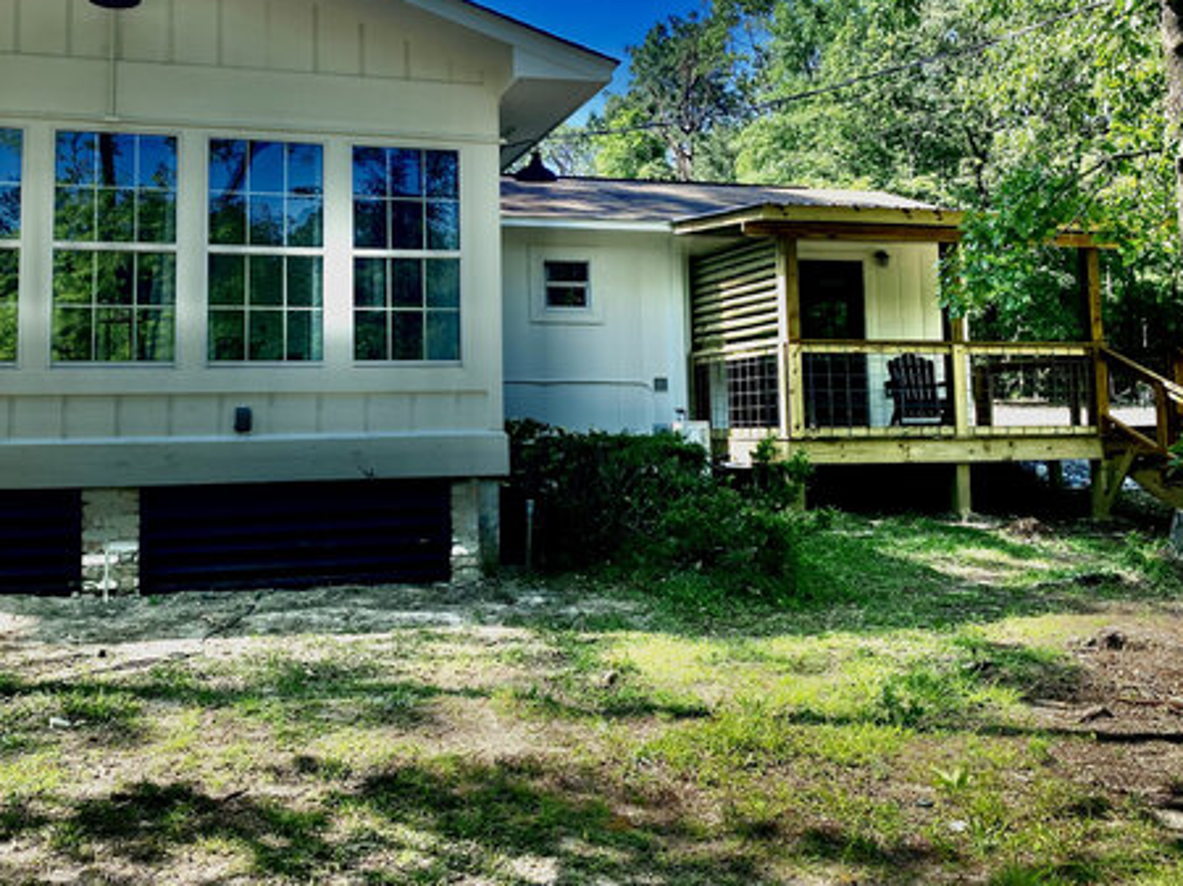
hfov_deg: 50.1
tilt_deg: +7.5
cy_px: 318
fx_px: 1264
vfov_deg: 38.3
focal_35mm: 37
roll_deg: +0.9
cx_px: 526
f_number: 1.8
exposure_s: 1/934
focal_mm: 4.25
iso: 32
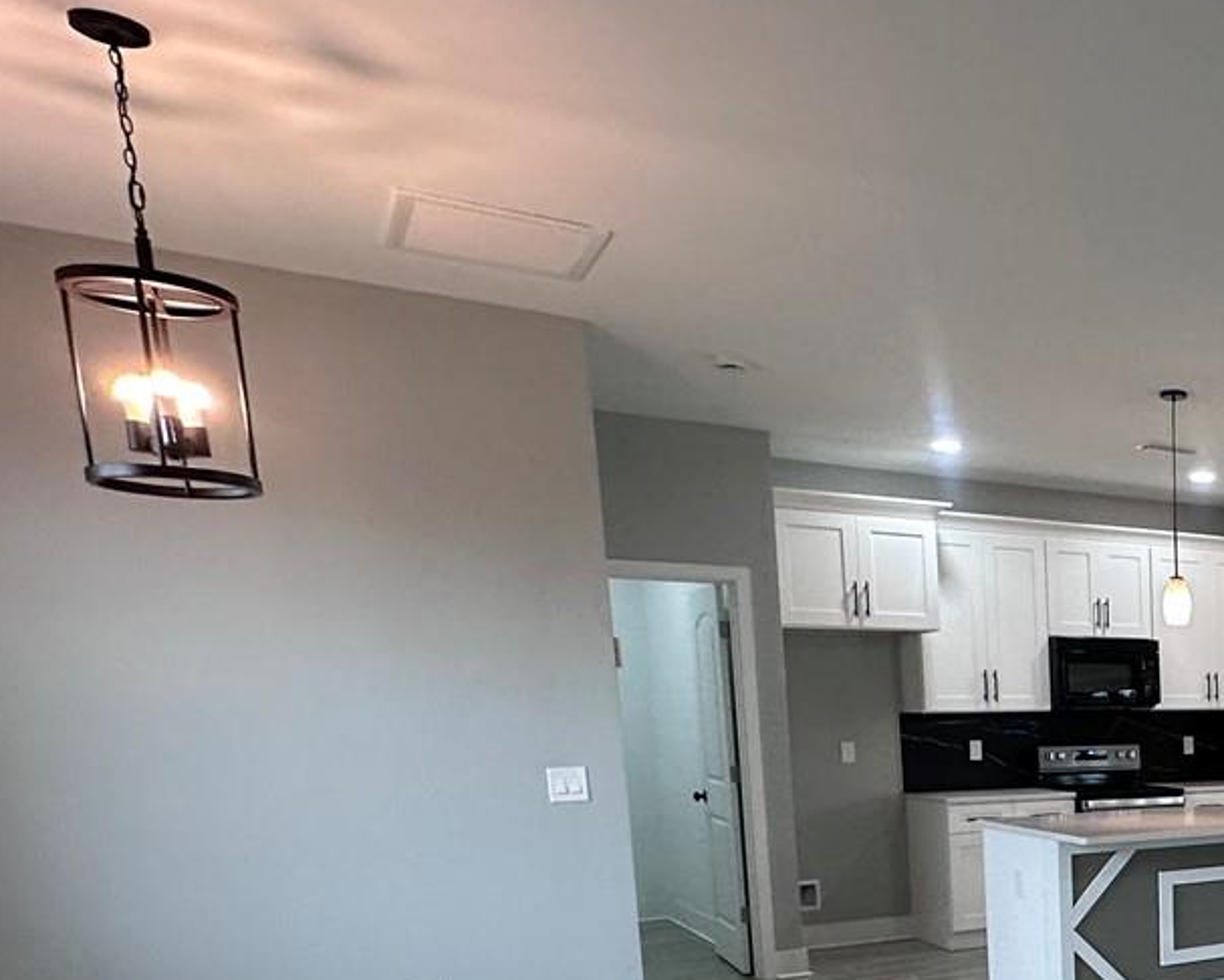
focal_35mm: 36
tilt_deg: -9.6
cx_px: 1293
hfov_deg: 41.7
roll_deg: +0.2
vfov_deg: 37.7
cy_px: 928
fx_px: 1305
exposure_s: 1/120
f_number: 2.2
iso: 250
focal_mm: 2.22
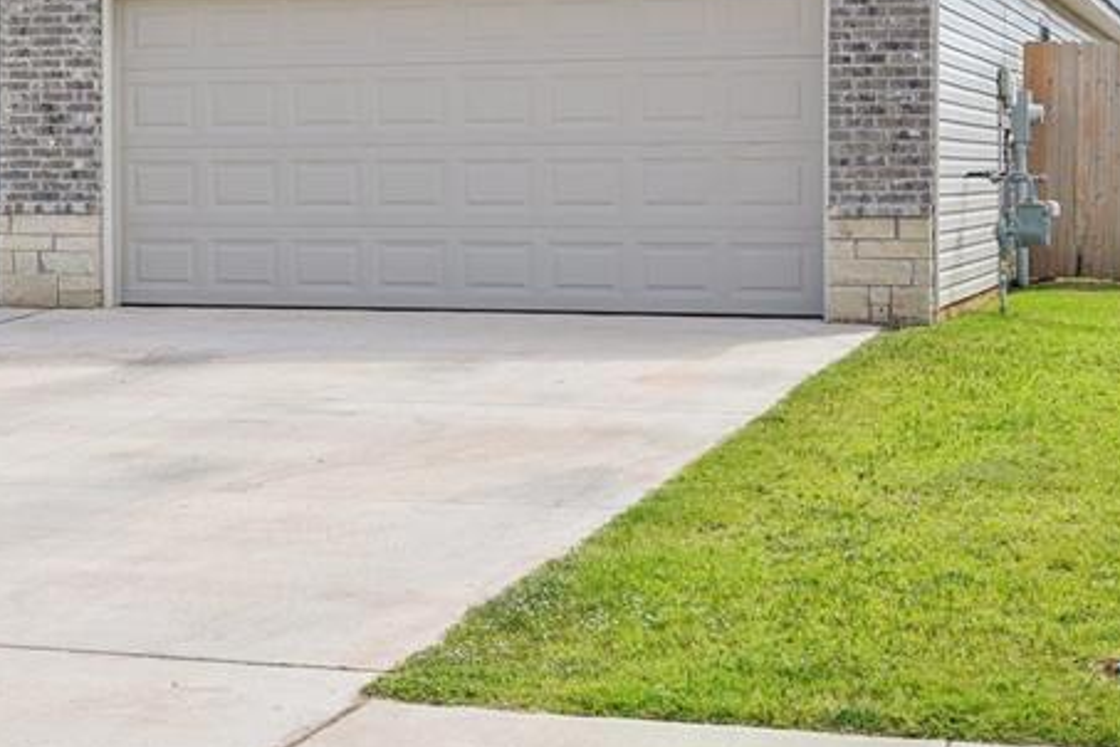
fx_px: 2458
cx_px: 246
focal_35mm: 79
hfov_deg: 25.3
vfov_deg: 16.9
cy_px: -20
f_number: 8
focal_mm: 35
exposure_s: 1/250
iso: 100
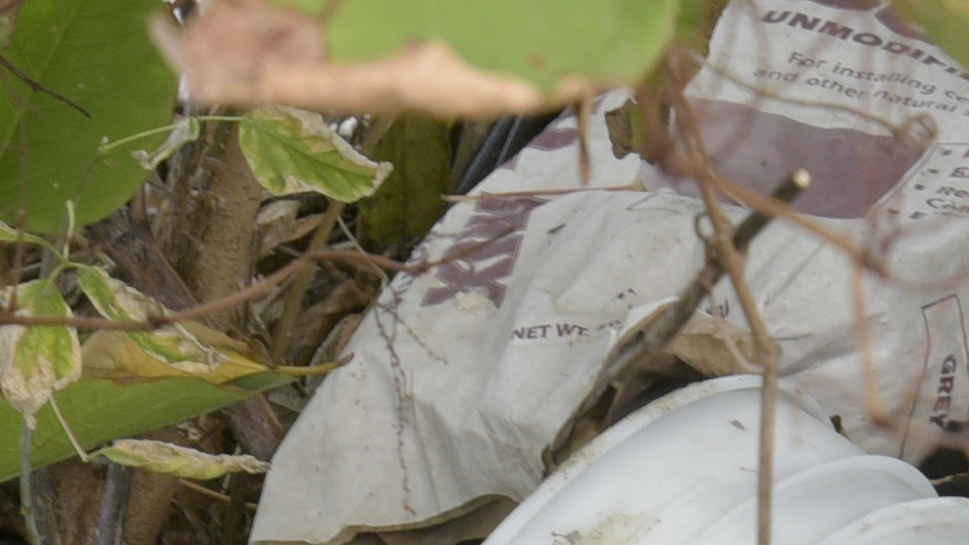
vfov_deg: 3.3
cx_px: 519
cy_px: 1109
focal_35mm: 361
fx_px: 9276
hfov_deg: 6.0
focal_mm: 58
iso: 500
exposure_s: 1/200
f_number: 8
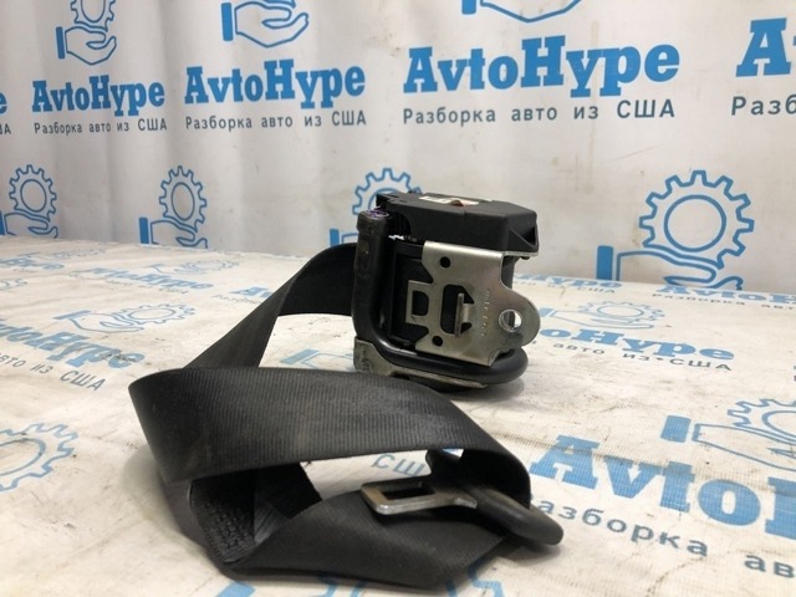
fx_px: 644
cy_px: 298
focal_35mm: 28
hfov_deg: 63.4
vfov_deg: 49.7
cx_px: 398
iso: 32
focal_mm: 4
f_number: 1.8
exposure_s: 1/33
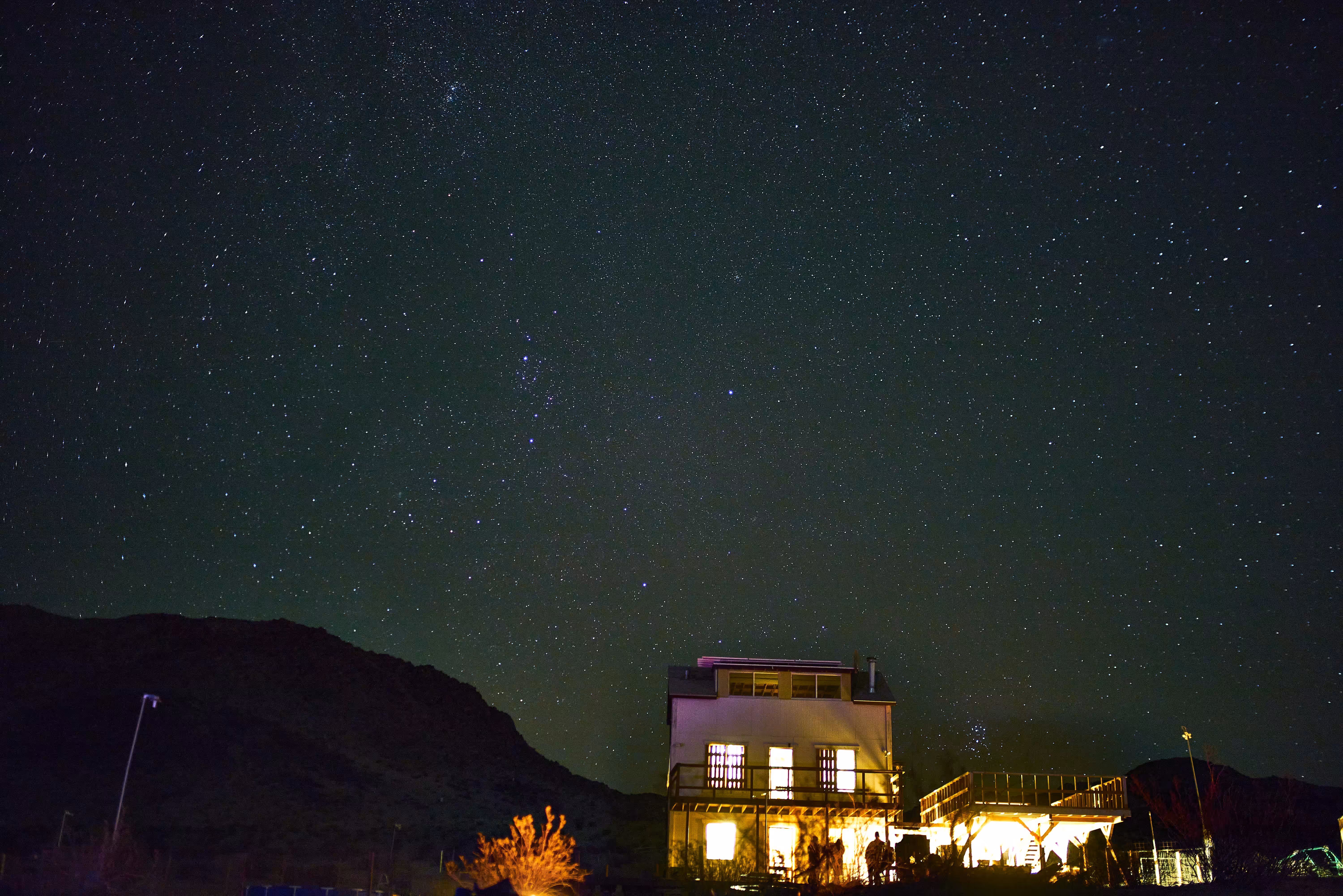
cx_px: 672
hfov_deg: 54.4
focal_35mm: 35
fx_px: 1306
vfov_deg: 37.9
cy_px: 448
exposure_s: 4
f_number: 1.4
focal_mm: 35
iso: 125
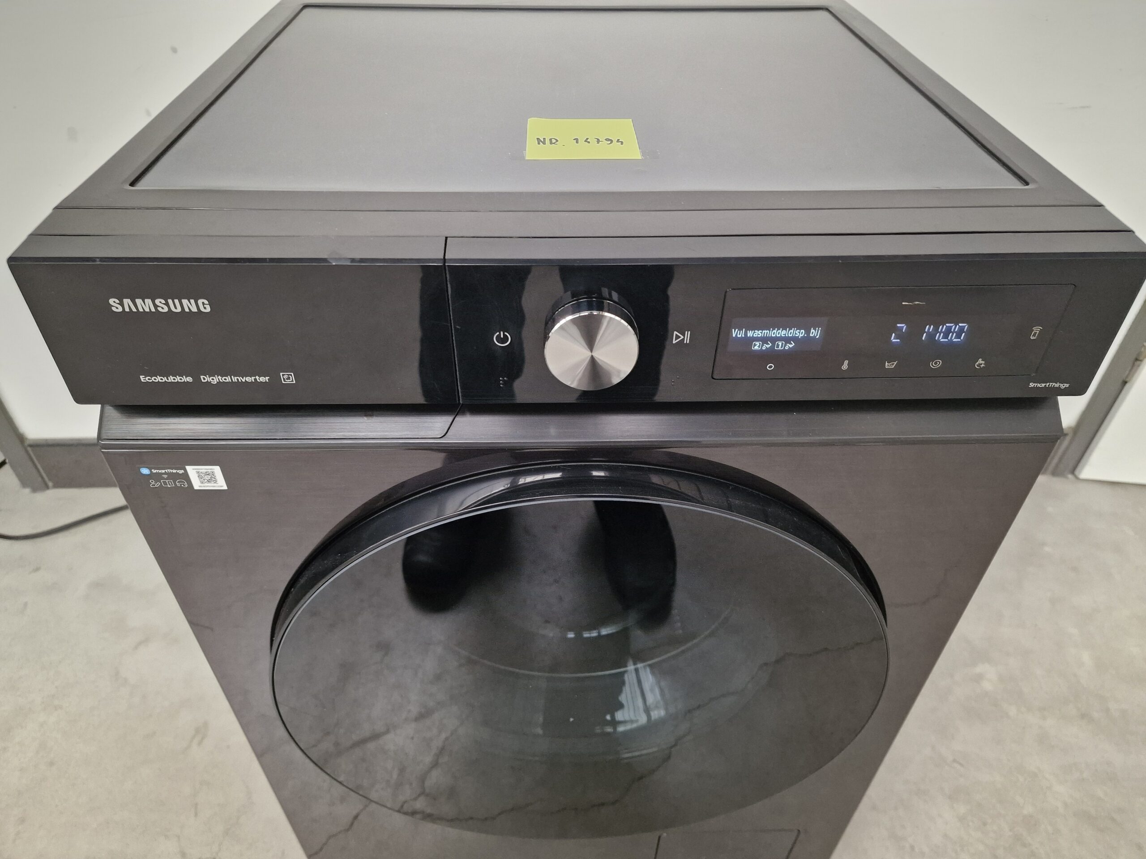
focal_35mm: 23
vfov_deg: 58.9
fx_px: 761
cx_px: 573
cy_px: 430
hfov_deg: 73.9
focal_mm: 6.4
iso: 400
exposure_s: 1/100
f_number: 1.8
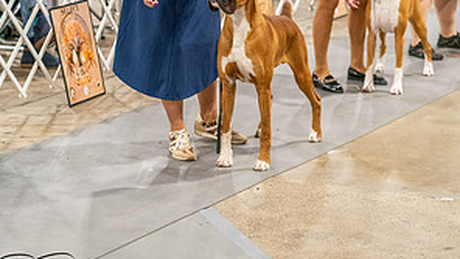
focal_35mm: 132
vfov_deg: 9.1
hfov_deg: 16.2
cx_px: 232
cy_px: -33
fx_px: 1611
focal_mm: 83
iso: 6400
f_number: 3.2
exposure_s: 1/250
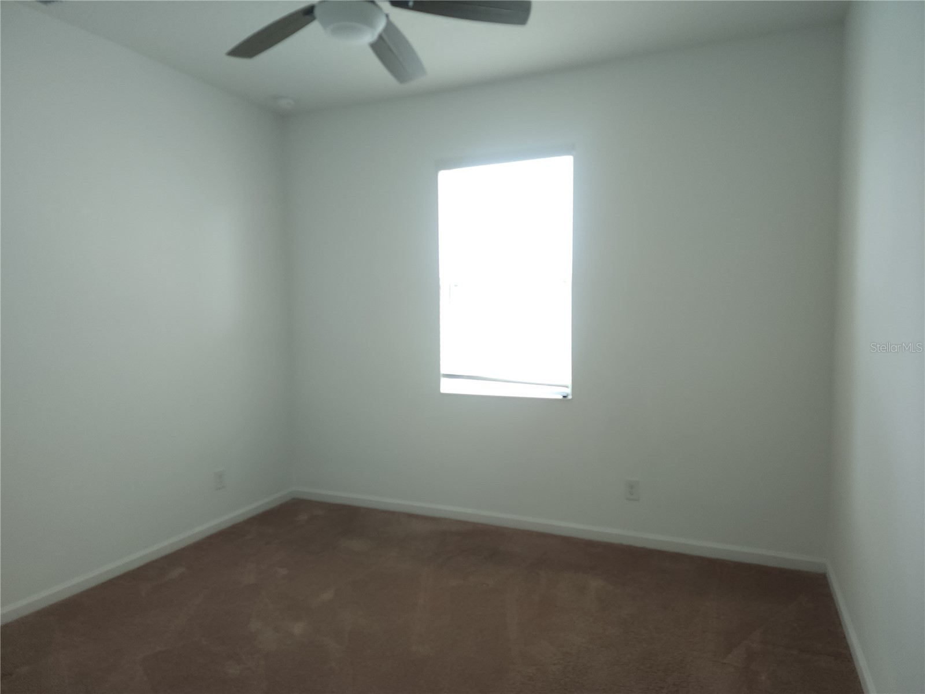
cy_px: 347
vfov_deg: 58.9
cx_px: 462
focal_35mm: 23
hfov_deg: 73.9
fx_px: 615
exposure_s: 1/30
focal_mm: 6.4
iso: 125
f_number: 1.8
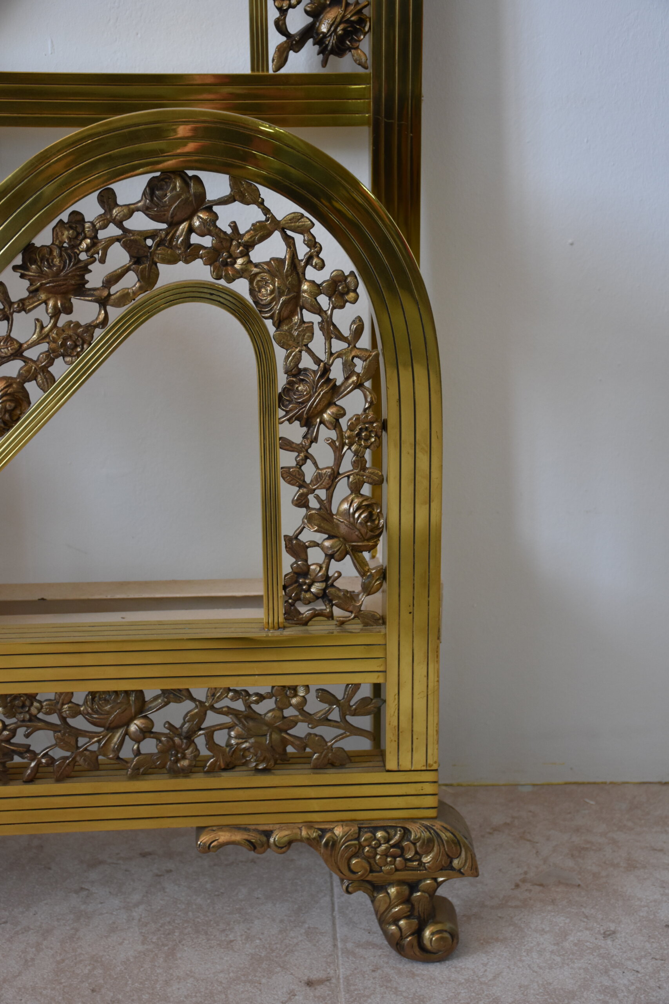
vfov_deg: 35.1
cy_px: 502
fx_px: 1589
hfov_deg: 23.8
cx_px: 334
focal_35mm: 57
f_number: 4.2
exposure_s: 1/60
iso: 800
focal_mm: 38
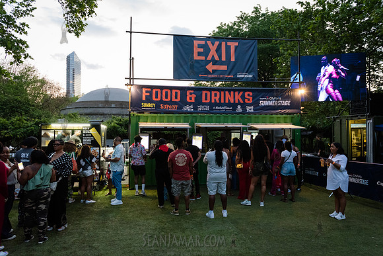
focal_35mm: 27
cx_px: 192
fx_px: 283
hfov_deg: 68.2
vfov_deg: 48.6
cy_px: 128
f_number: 3.5
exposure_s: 1/250
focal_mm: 26
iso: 6400
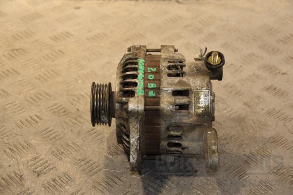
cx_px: 146
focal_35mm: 87
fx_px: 708
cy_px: 98
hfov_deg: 23.4
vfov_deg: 15.7
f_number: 5
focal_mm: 58
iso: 800
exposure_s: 1/200
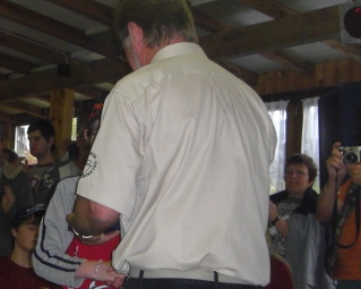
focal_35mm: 92
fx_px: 983
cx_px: 76
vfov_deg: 16.7
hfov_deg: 20.6
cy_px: 185
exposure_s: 1/60
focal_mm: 7.9
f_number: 3.6
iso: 200
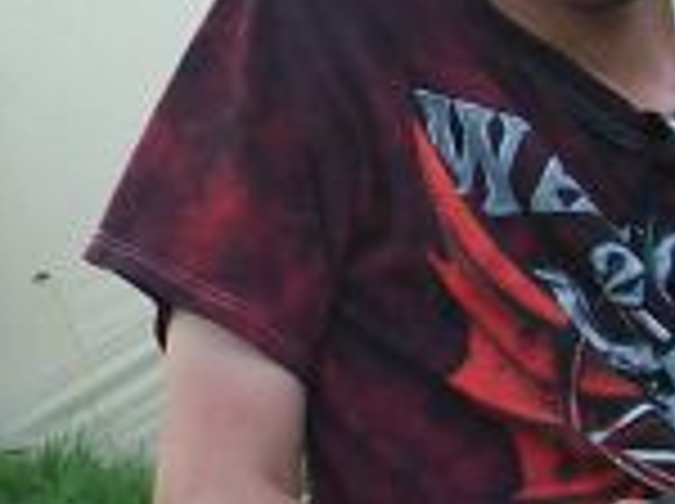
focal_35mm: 192
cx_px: -436
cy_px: 194
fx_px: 3738
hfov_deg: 9.9
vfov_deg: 7.7
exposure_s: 1/111
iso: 80
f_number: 2.7
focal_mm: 6
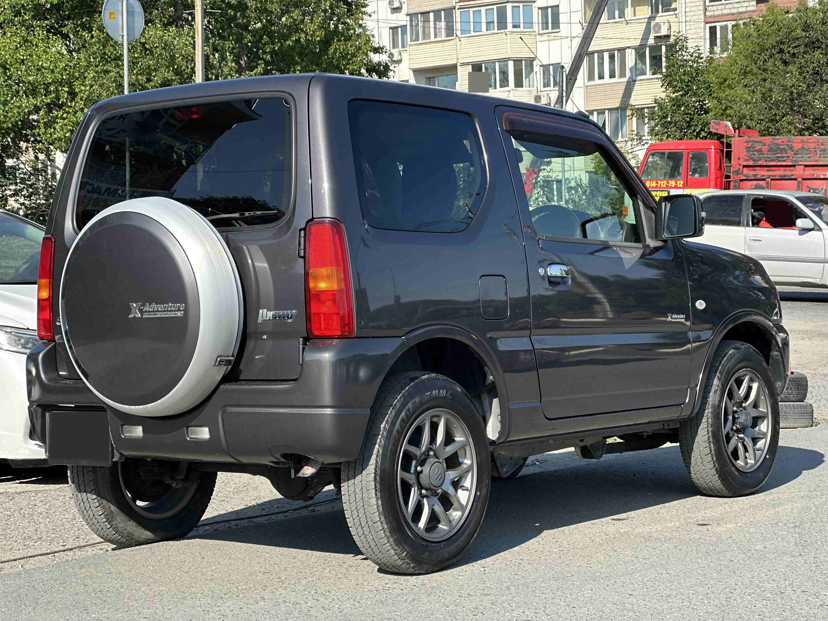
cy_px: 310
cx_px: 414
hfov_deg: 25.3
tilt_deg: -3.8
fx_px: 1842
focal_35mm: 77
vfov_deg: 19.1
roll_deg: +0.7
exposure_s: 1/259
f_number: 2.8
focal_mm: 9
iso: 32
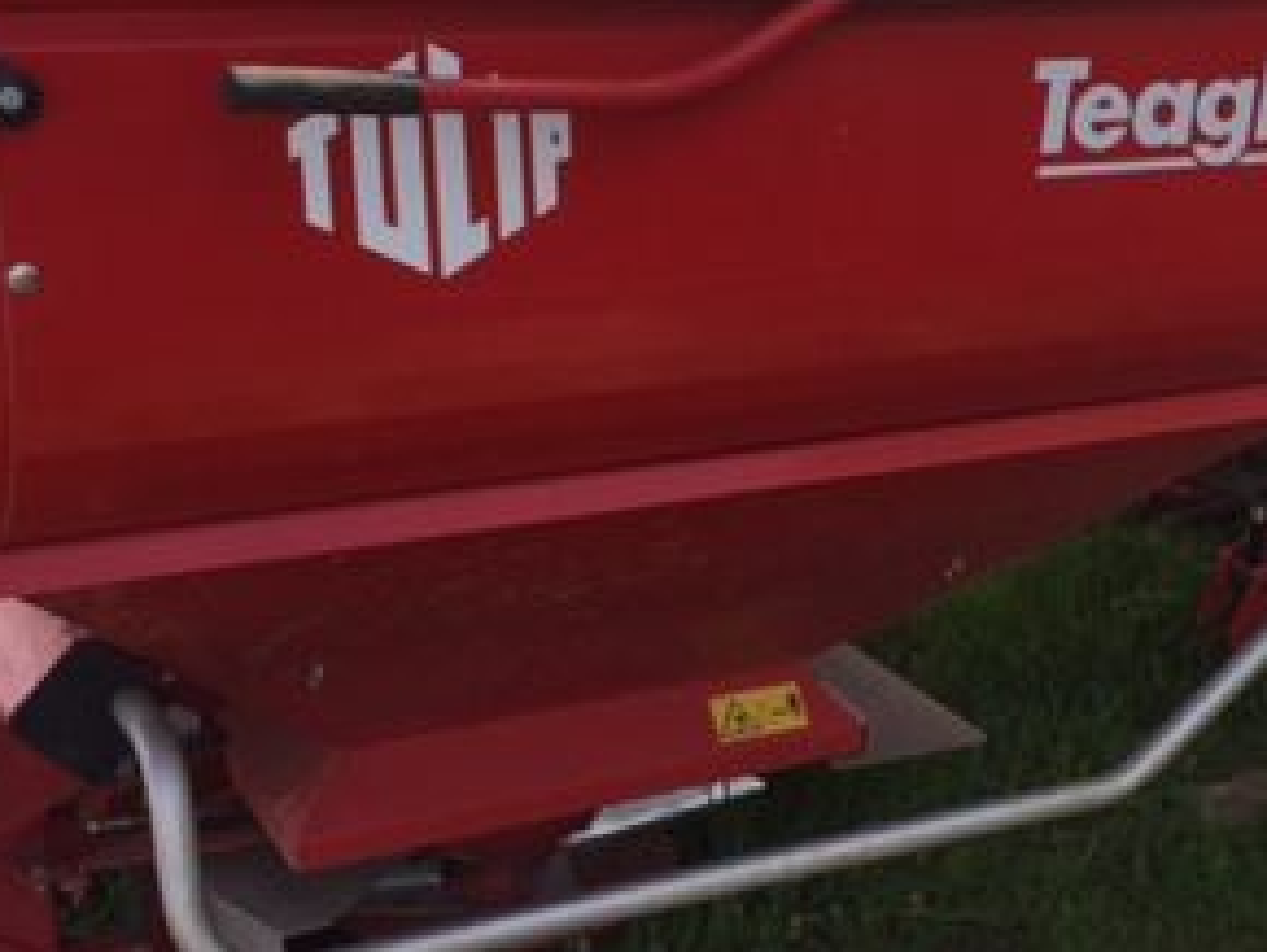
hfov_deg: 29.2
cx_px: 1092
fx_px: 2344
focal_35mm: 64
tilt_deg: -15.9
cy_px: 402
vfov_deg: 22.9
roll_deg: +1.5
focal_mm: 4.15
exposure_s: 1/719
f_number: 2.2
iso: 32
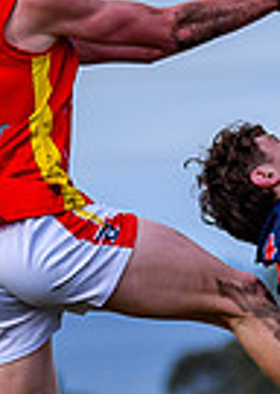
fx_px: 15007
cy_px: 264
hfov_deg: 1.1
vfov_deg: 1.5
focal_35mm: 1344
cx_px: 336
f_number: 2.8
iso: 110
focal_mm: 125
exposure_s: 1/1600
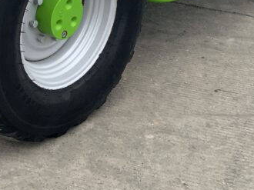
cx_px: 92
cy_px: -96
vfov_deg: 15.2
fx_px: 660
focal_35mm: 90
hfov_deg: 21.7
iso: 16
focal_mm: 3
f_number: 1.8
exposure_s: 1/500
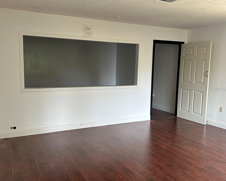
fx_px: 214
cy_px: 89
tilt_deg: -5.1
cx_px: 114
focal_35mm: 32
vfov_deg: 45.8
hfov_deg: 55.6
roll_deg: -1.9
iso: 160
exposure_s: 1/121
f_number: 1.78
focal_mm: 6.86
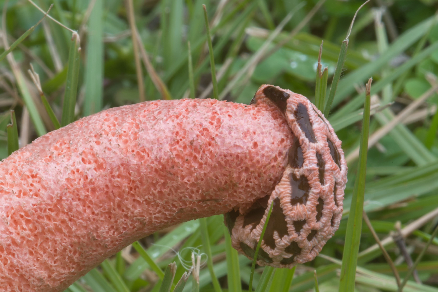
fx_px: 2835
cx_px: 66
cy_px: 267
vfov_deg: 5.9
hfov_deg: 8.8
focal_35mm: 233
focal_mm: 105
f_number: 32
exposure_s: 1/3
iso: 64
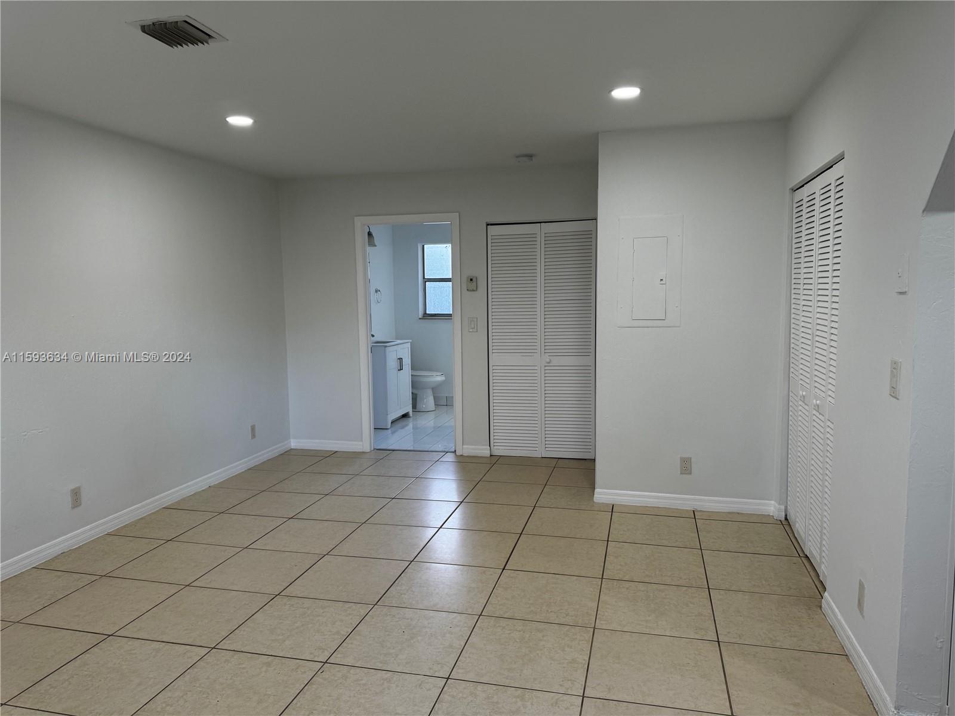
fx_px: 662
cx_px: 478
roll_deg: +0.8
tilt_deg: -6.3
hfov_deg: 71.6
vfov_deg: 56.8
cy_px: 358
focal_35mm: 24
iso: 100
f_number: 1.78
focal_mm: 6.76
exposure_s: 1/170
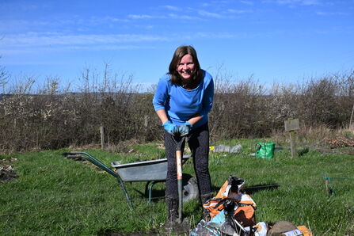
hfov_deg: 47.2
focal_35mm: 41
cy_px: 118
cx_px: 177
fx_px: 406
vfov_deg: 32.4
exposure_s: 1/400
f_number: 14
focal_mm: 27.5
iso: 400
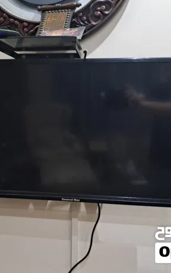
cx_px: 67
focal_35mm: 39
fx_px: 291
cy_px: 138
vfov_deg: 50.4
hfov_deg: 32.7
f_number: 1.8
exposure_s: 1/33
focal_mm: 4
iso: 640
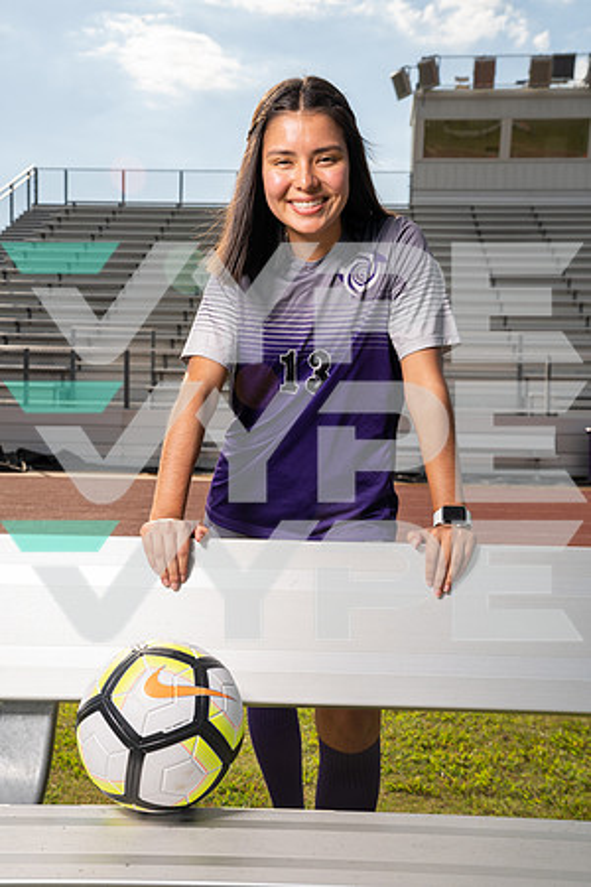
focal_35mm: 41
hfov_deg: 32.6
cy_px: 444
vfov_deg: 47.4
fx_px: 1010
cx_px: 296
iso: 250
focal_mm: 41
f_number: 8
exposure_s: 1/640
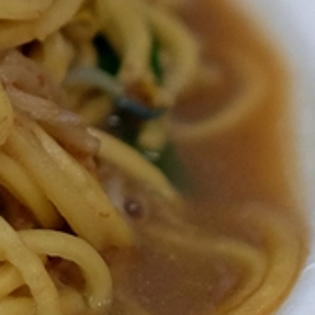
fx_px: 1627
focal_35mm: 158
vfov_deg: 11.0
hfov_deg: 9.8
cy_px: 101
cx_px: -425
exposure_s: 1/210
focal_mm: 23
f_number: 2
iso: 1000
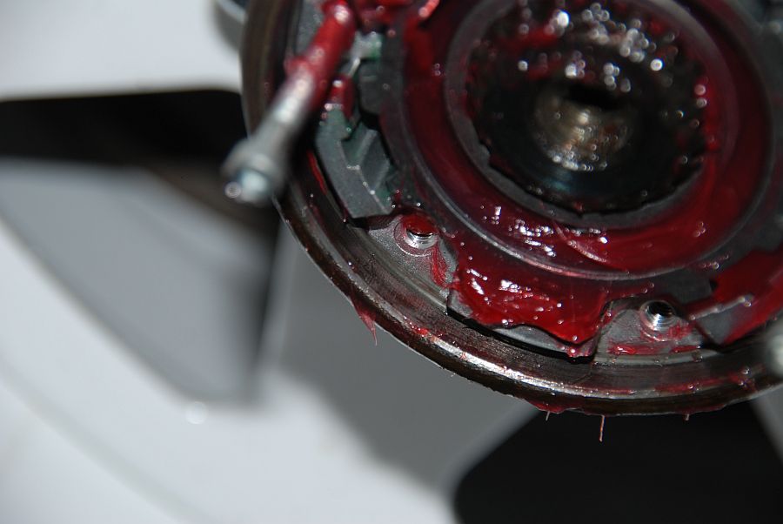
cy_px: 262
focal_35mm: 300
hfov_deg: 6.9
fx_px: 6531
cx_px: 392
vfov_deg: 4.6
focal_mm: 200
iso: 200
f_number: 6.3
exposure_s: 1/125
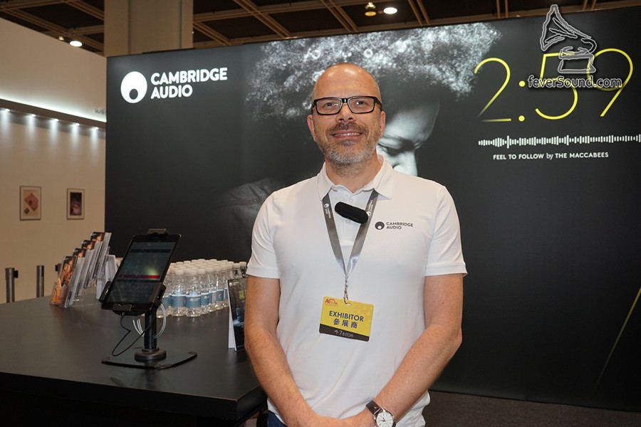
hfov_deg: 60.3
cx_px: 320
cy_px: 214
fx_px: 552
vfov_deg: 42.3
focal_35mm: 31
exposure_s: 1/80
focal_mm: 31
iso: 1000
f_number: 7.1
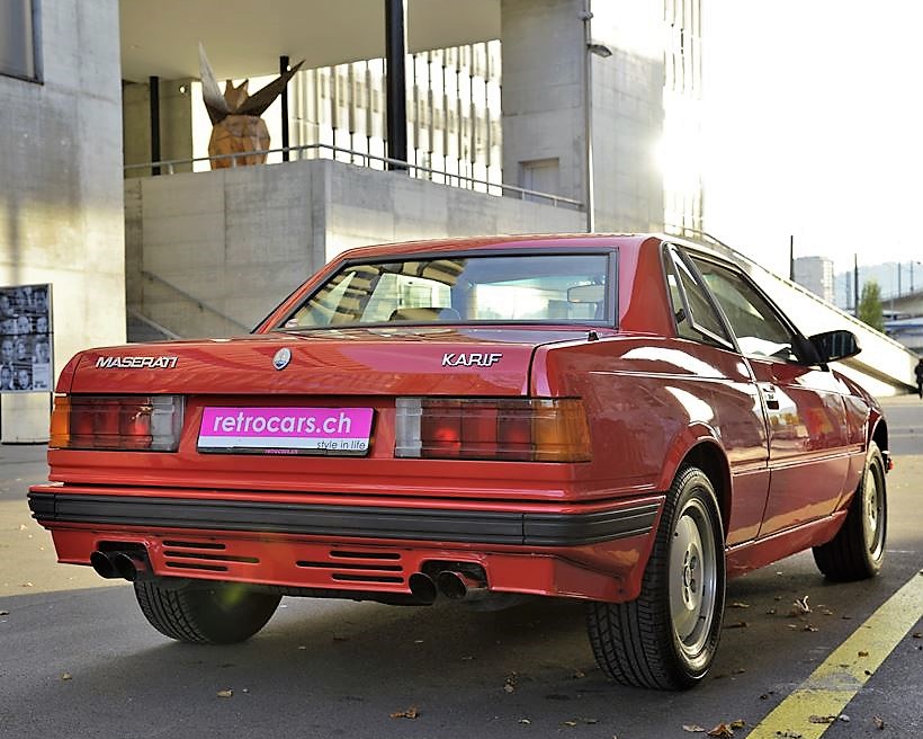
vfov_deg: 27.6
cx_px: 455
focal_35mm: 55
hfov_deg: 34.1
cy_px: 368
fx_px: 1502
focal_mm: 48
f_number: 7.1
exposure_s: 1/80
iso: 320
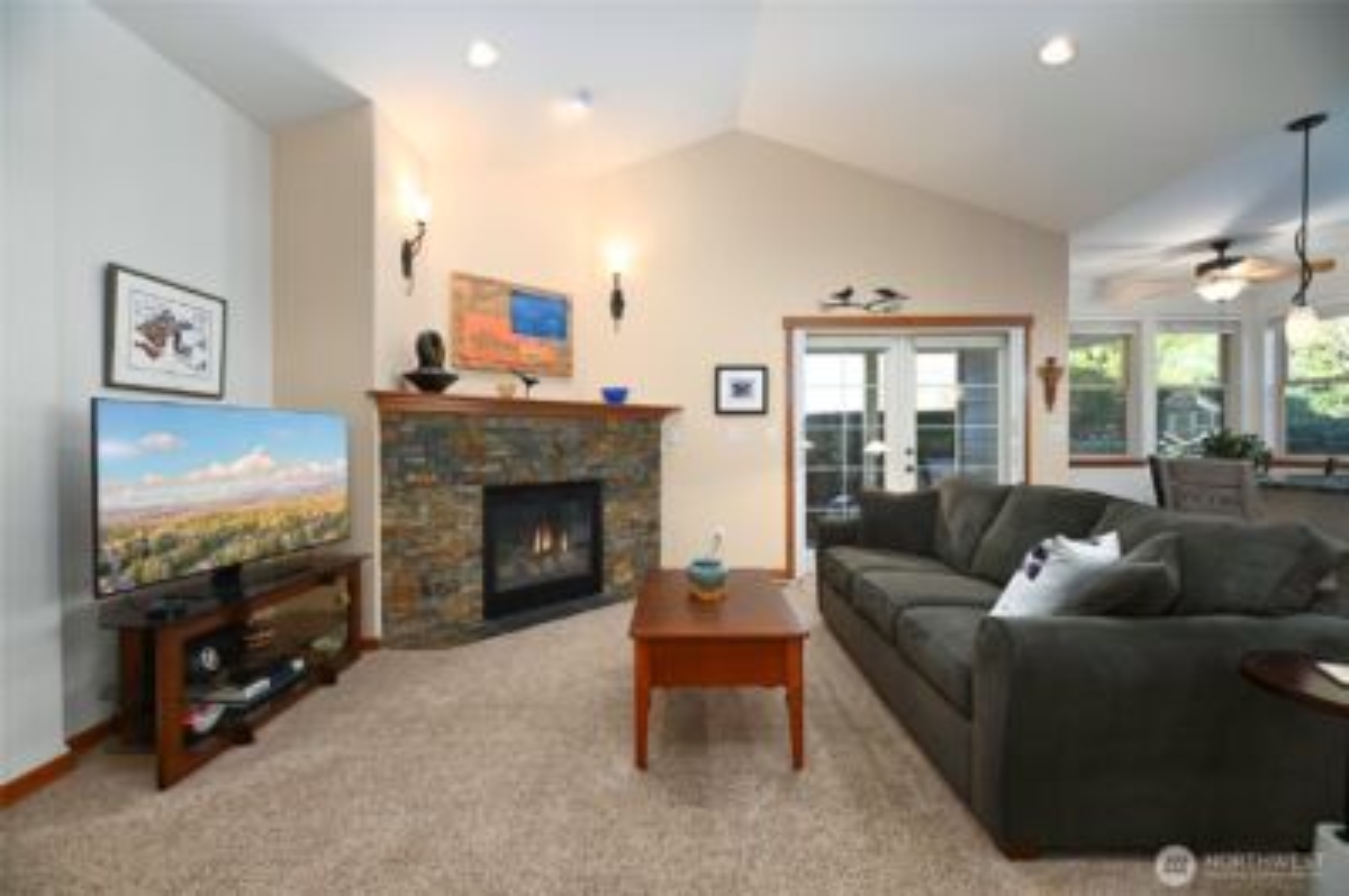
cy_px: 448
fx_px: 524
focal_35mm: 14
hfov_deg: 104.3
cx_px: 674
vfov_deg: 81.1
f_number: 7.1
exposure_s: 1/20
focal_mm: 14
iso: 125
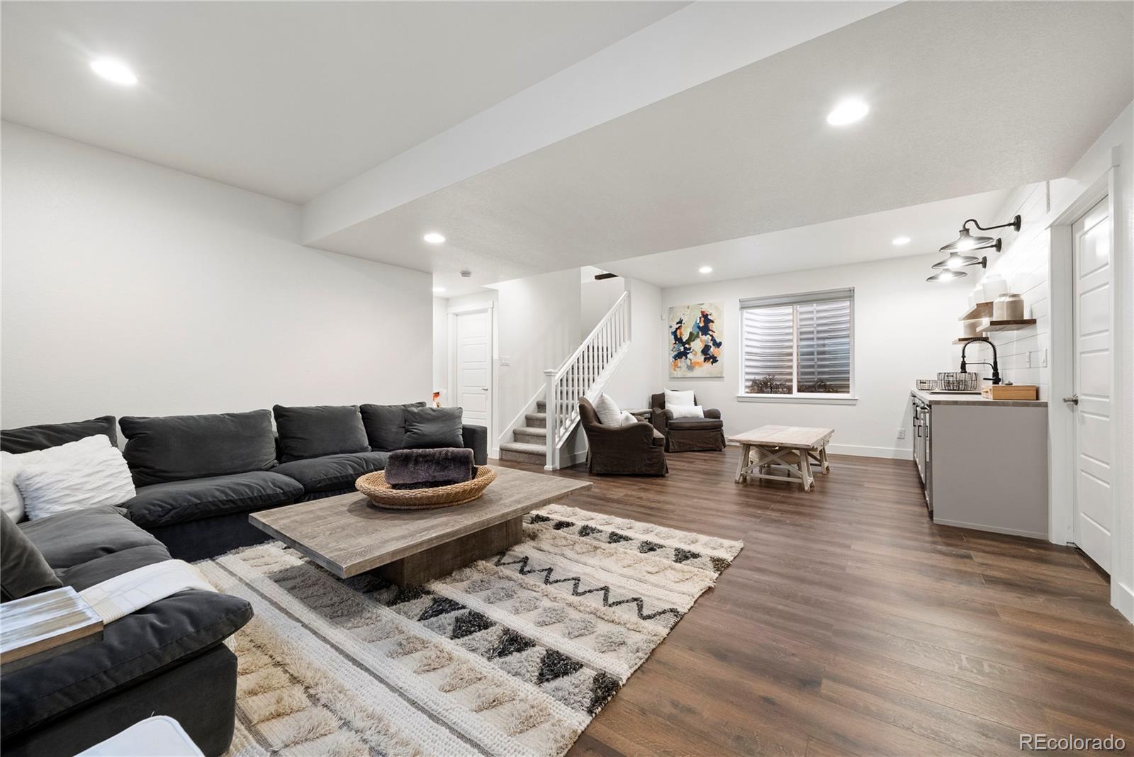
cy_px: 378
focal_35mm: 13
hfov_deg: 108.3
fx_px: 410
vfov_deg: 85.5
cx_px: 567
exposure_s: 1/2
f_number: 9
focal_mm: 13
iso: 640
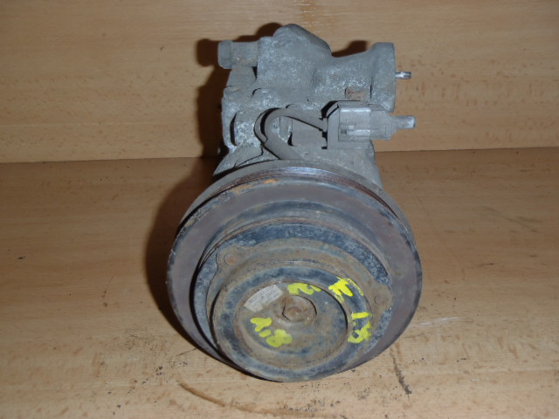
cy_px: 210
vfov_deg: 37.7
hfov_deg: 49.0
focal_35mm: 38
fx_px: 614
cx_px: 280
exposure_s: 1/40
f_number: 4.6
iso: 100
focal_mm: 6.83
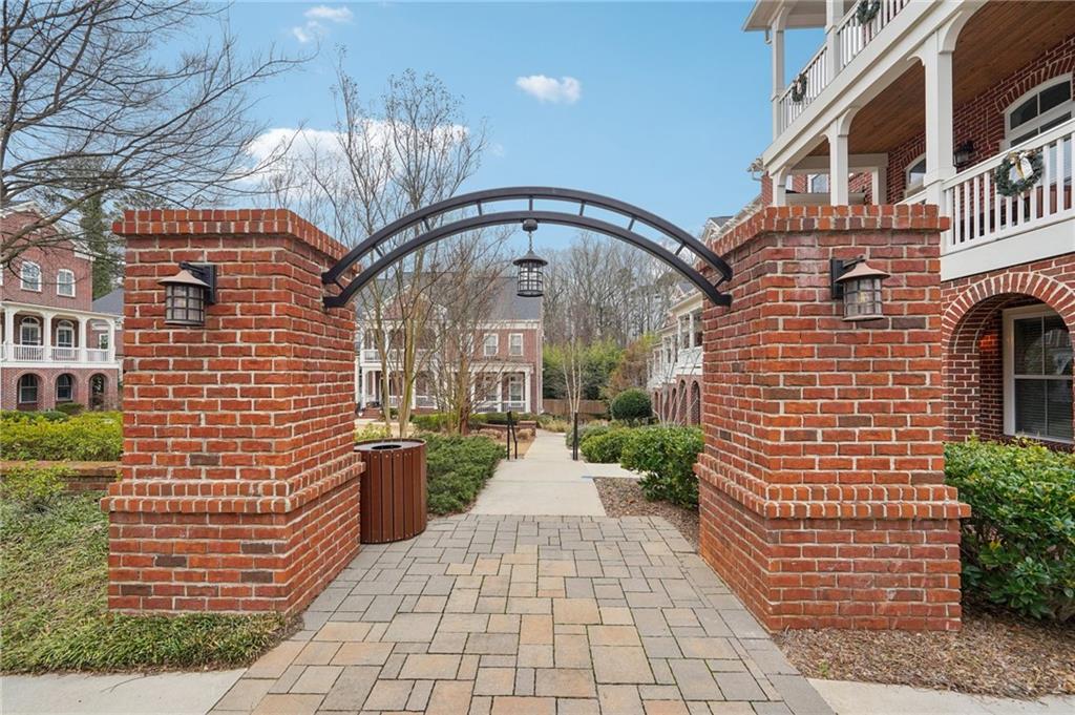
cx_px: 538
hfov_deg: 104.3
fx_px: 418
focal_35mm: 14
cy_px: 358
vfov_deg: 81.1
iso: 320
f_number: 8
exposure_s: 1/320
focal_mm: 14
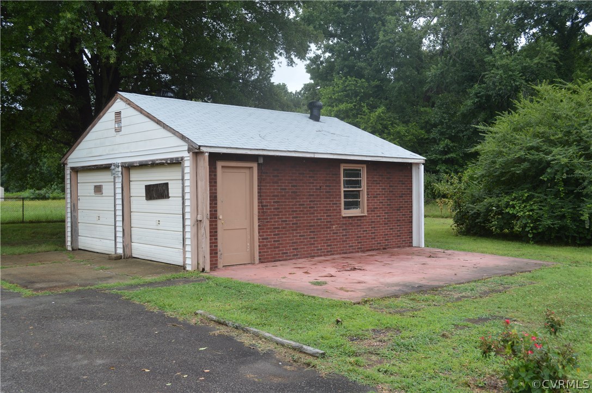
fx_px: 591
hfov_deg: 53.2
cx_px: 296
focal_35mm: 36
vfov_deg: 36.8
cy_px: 196
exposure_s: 1/160
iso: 100
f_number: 6.3
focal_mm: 24
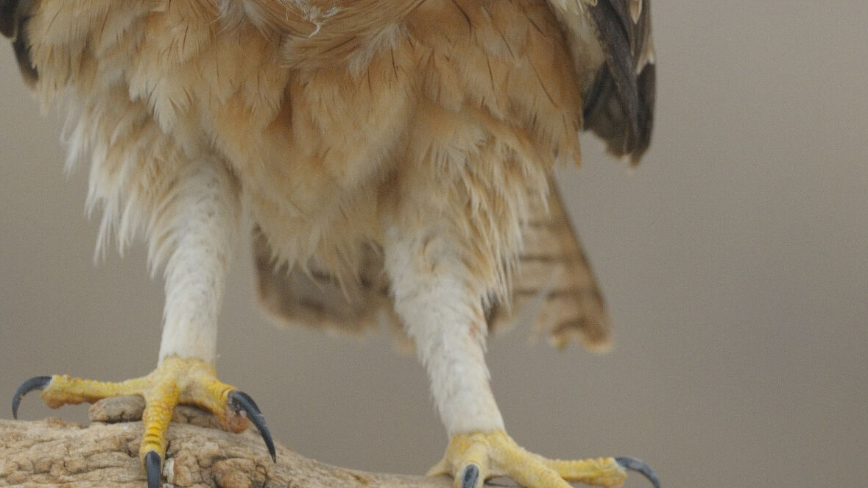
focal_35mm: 1279
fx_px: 29435
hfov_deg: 1.7
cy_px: -3
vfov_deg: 1.0
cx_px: 465
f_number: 5.6
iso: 2500
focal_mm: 600
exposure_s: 1/500
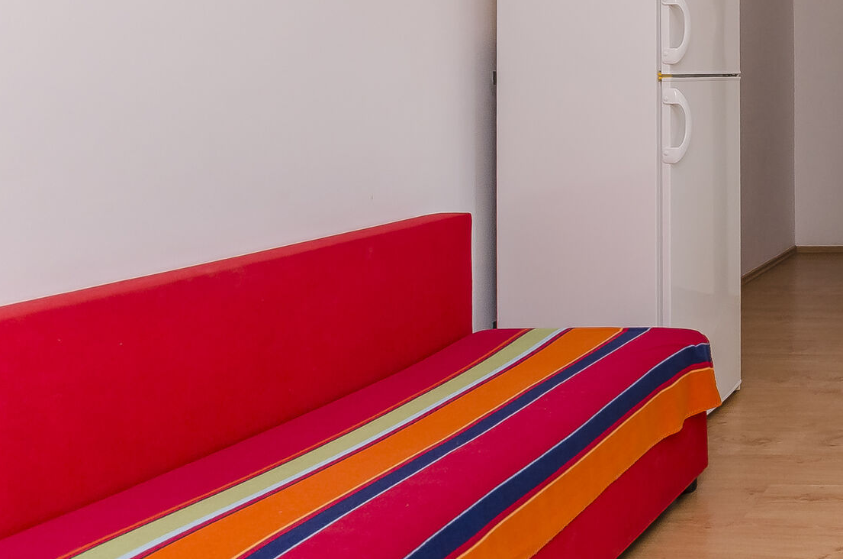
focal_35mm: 38
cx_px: 1063
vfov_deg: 33.1
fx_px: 888
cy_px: 58
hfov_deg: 36.2
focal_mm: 10
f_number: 8
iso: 100
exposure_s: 1/200
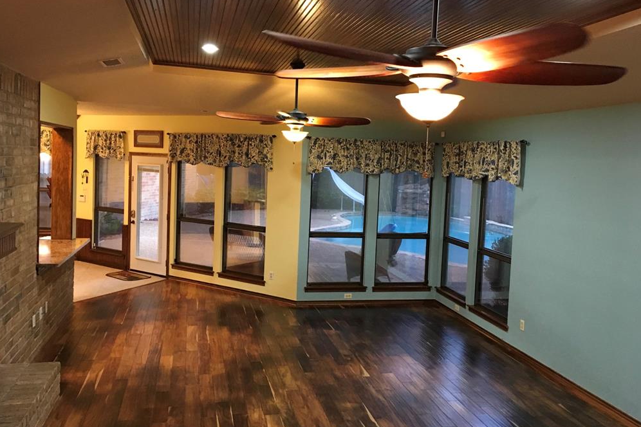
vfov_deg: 42.3
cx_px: 324
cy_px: 188
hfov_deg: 60.3
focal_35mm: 31
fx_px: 552
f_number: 2.2
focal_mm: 4.15
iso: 200
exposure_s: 1/30
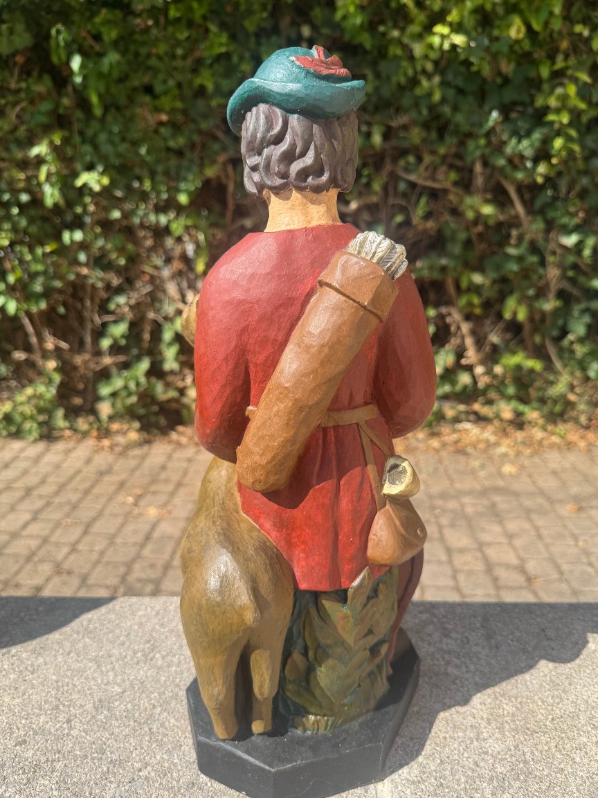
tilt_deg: -20.3
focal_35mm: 25
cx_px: 309
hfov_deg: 54.9
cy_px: 407
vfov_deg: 69.4
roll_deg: +0.0
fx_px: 576
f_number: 1.78
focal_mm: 6.76
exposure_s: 1/2604
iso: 80
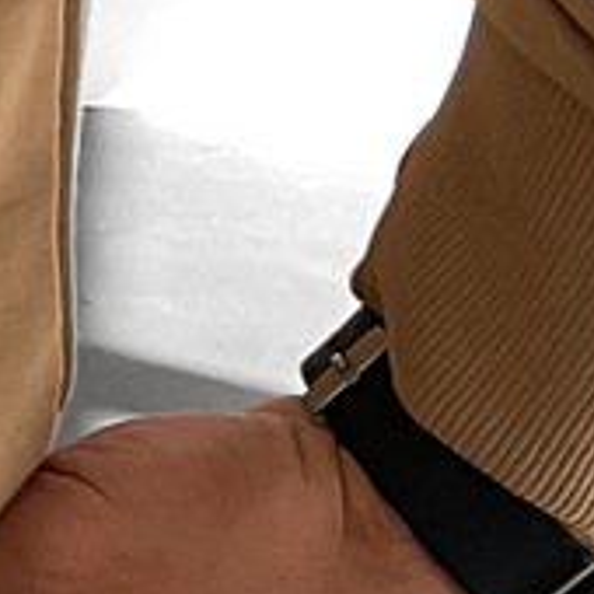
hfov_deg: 6.8
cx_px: -901
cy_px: -35
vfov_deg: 7.2
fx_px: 4679
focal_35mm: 241
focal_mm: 3
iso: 16
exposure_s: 1/170
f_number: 1.8
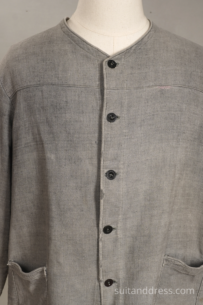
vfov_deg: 41.1
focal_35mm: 48
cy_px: 152
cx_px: 102
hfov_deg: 28.1
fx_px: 406
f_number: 8
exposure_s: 1/20
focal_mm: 32
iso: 320
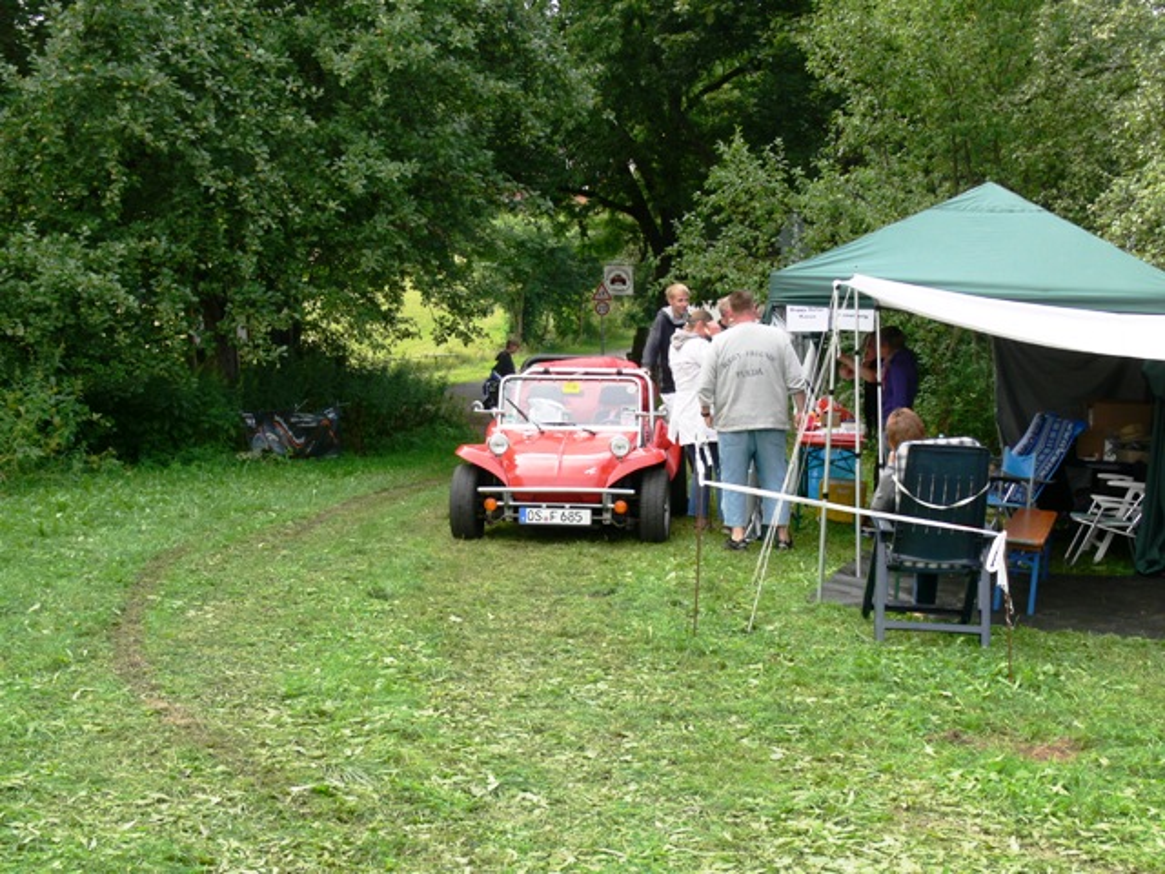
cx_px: 582
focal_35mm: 50
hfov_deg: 38.2
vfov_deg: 29.1
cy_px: 437
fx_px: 1683
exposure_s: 1/100
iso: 80
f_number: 5
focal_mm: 10.6
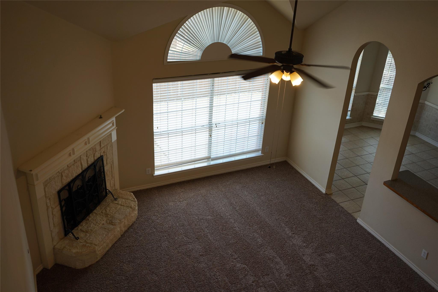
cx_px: 219
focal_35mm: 34
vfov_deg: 38.9
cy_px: 146
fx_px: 414
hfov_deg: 55.8
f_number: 5
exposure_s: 1/80
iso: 100
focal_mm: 34
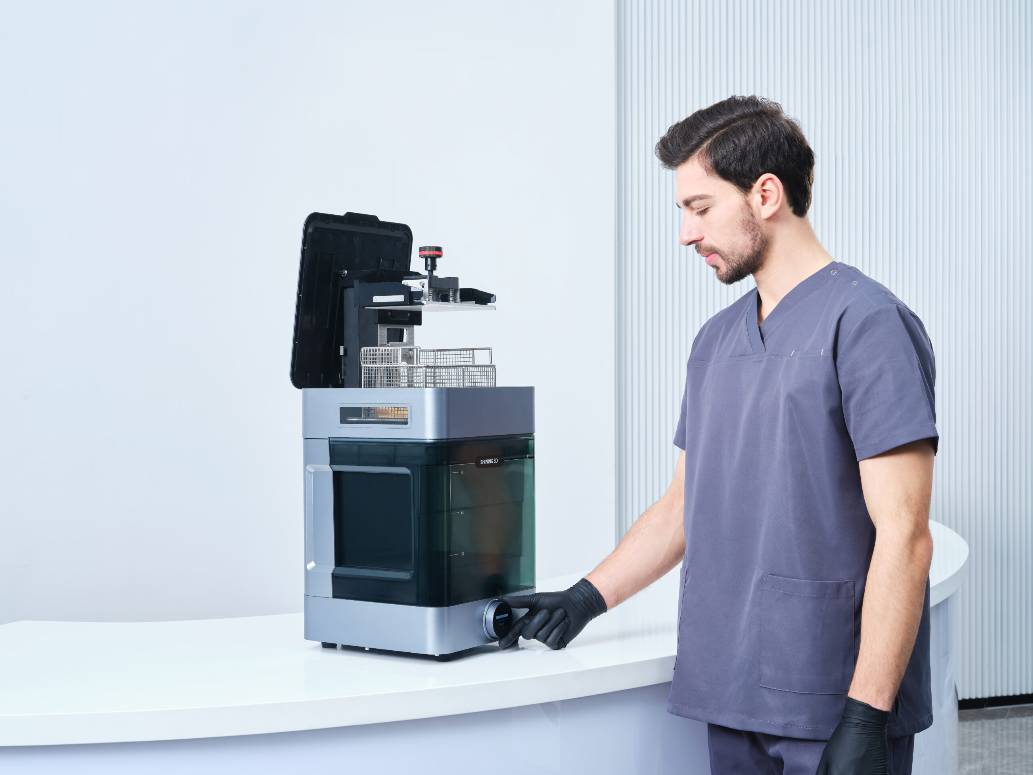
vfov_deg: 29.1
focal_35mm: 50
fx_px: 1492
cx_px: 516
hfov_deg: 38.2
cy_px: 388
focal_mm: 63
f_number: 11
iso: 160
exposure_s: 1/2.5
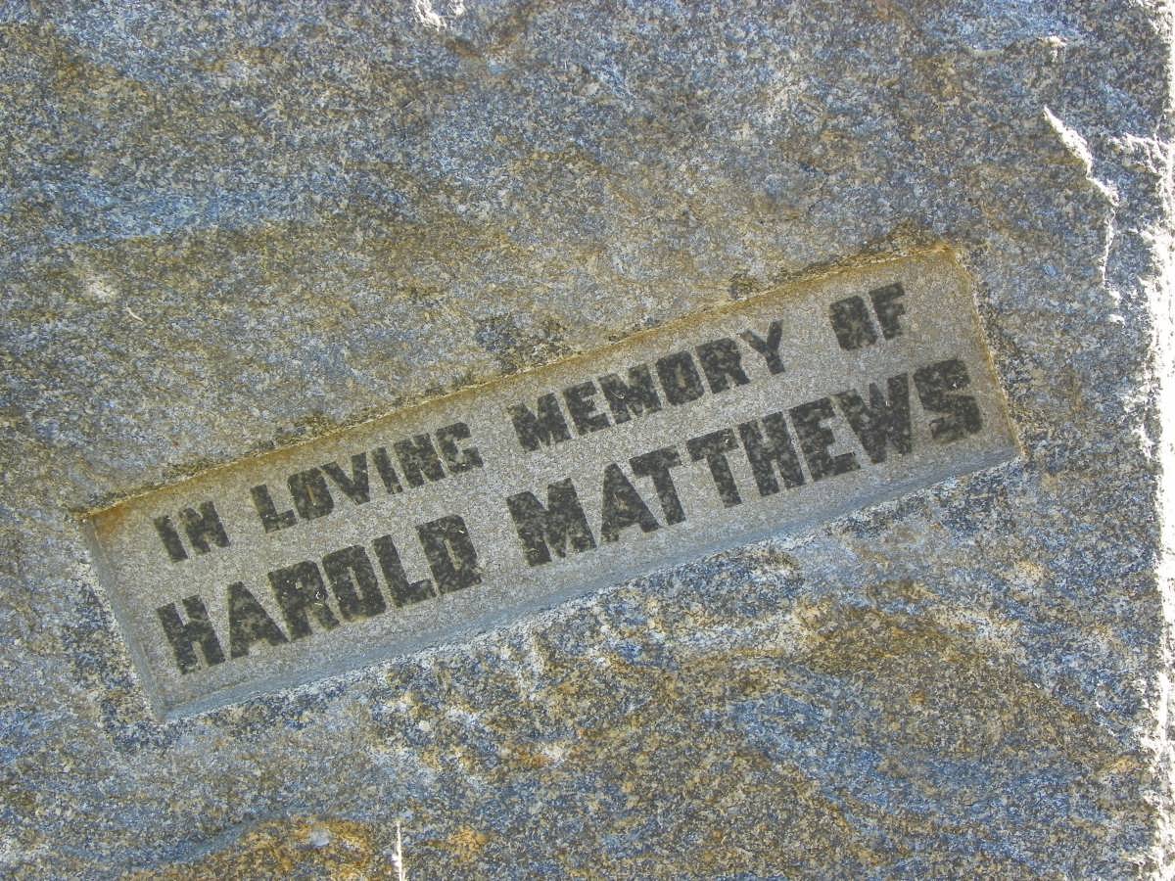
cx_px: 588
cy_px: 440
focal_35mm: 172
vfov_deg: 8.6
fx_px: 5838
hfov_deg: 11.5
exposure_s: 1/60
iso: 80
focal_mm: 30.7
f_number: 4.5
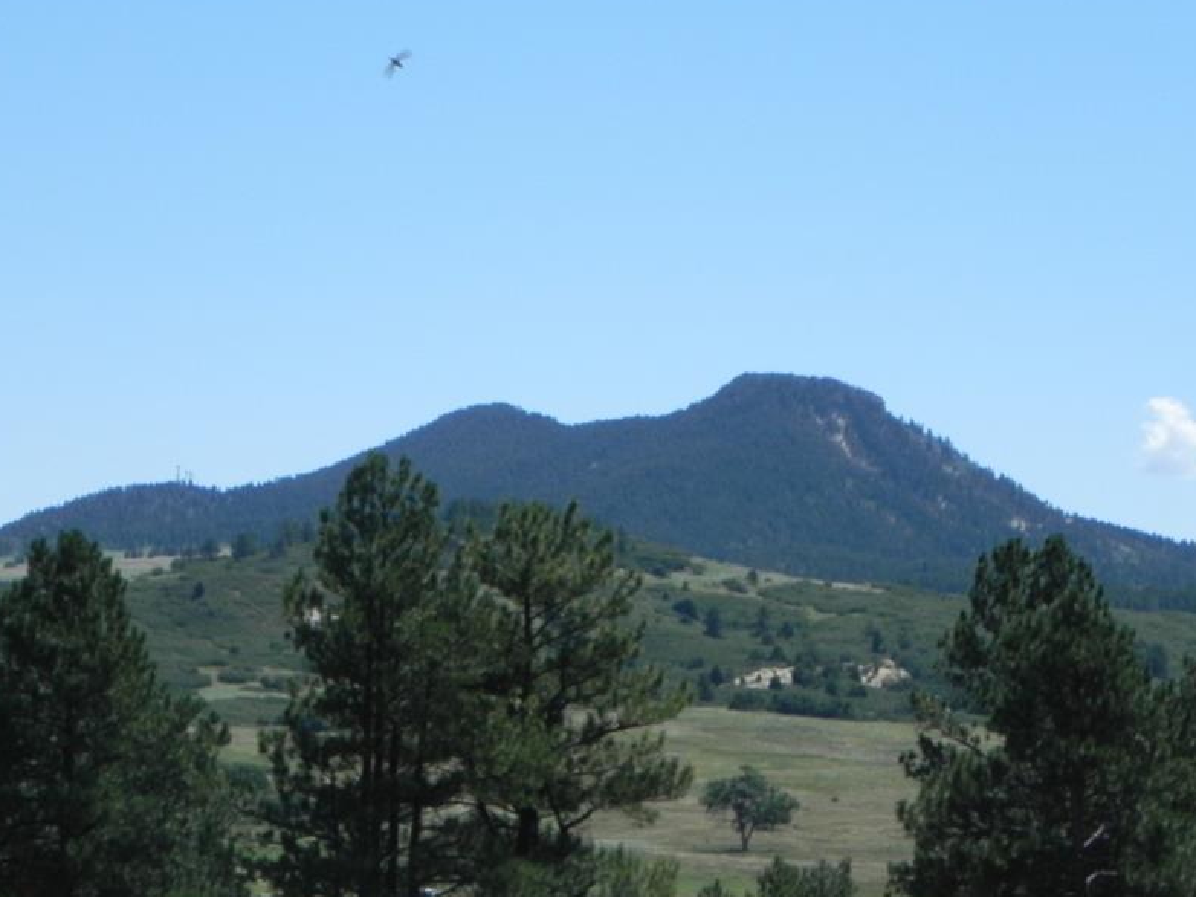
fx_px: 5285
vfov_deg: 9.7
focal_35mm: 153
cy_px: 346
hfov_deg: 12.9
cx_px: 596
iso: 160
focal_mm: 20.8
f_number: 7.1
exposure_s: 1/382
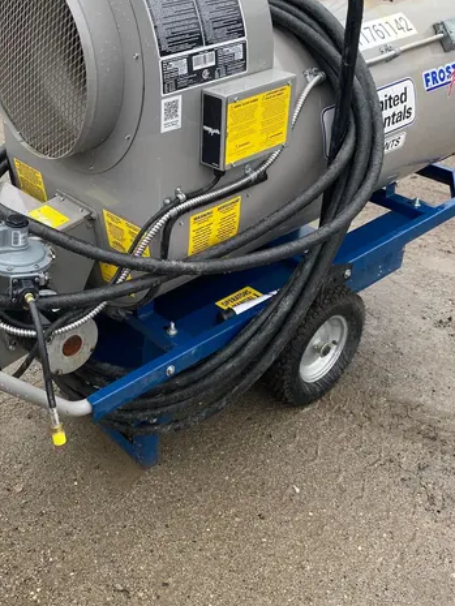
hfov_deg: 34.7
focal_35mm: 41
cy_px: 255
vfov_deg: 45.6
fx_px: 718
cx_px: 141
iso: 32
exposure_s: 1/184
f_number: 1.8
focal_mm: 4.25
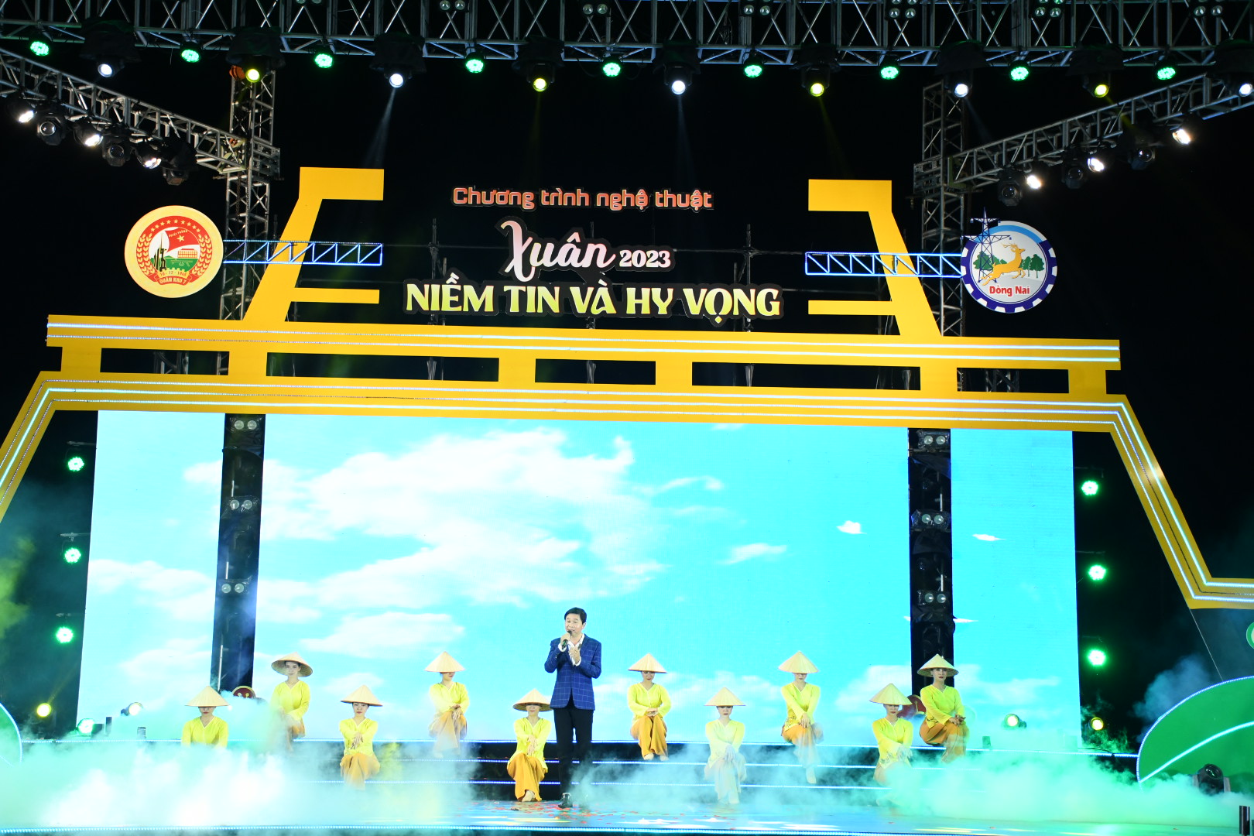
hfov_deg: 35.1
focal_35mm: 57
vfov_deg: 23.8
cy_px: 418
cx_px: 627
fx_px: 1985
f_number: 5
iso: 1000
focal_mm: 38
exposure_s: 1/125
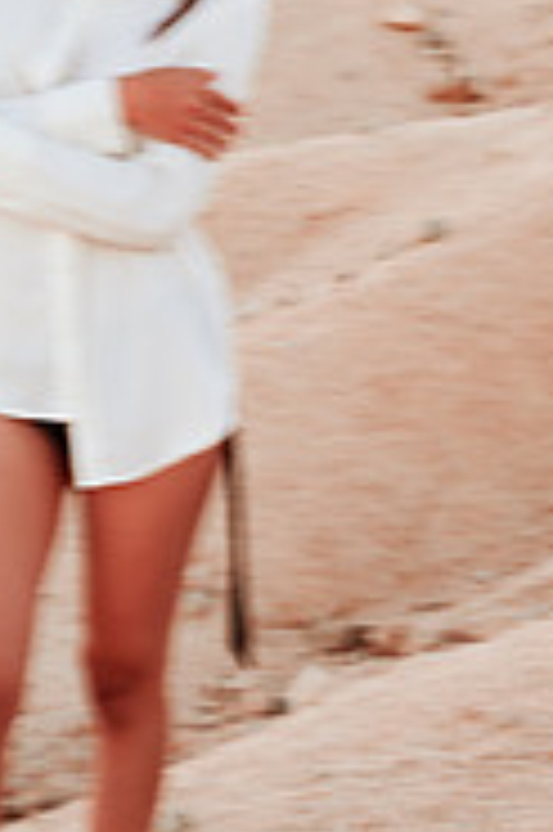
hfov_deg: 9.7
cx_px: 180
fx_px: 3255
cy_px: 279
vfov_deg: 14.5
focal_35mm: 141
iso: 160
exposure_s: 1/80
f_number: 6.3
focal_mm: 58
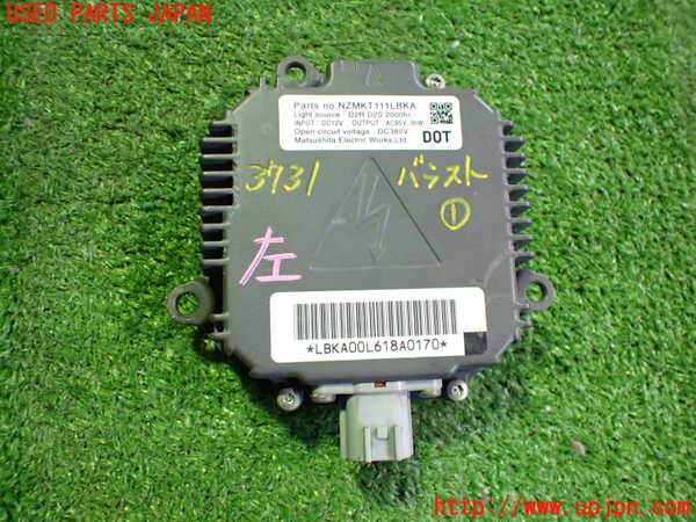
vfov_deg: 46.8
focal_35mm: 30
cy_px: 261
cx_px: 348
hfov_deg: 60.0
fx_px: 603
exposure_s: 1/40
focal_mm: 5.4
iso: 800
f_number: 2.3
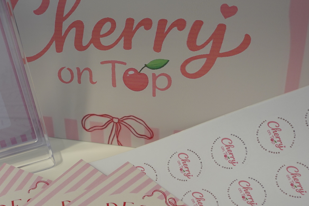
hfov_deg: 41.4
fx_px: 404
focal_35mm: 47
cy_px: 130
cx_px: 107
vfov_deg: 28.6
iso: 200
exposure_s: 1/40
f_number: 2.8
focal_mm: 12.93
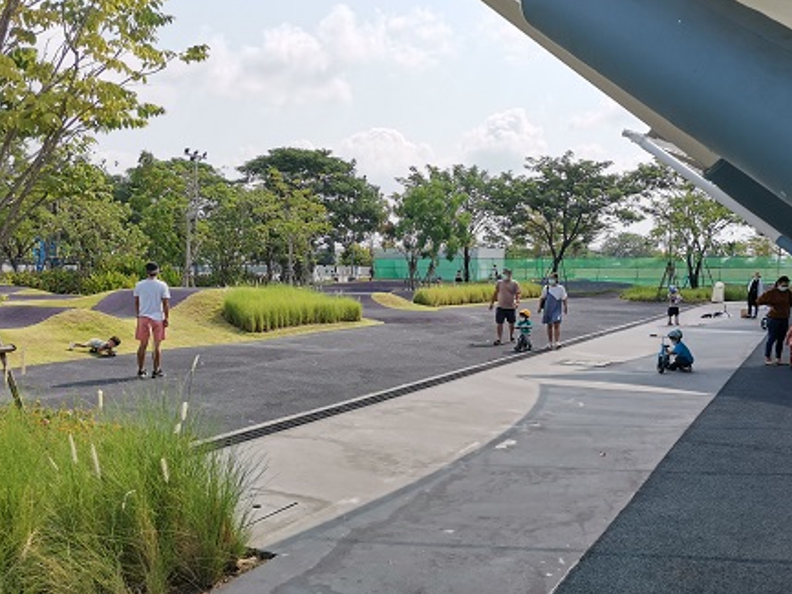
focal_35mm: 36
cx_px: 377
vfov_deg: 39.6
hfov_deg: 51.3
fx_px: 824
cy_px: 327
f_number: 1.8
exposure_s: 1/2457
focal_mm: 4.75
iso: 50
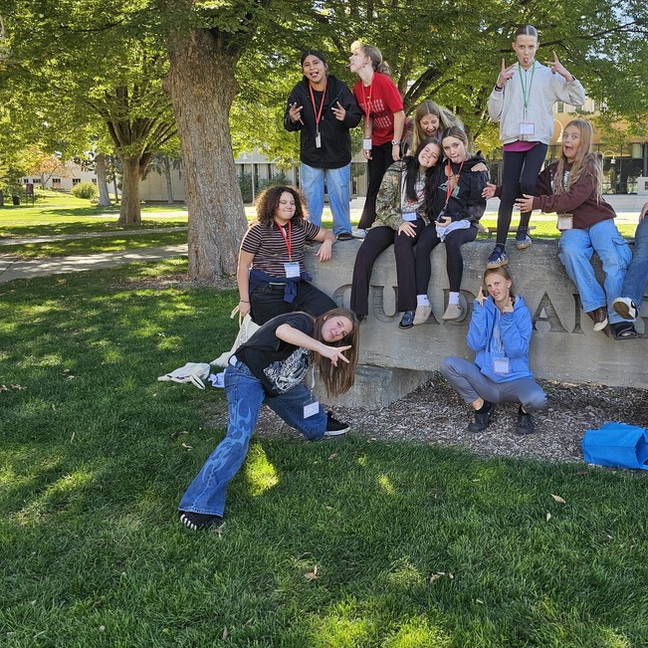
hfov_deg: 49.9
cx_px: 449
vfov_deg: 50.9
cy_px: 268
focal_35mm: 32
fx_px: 678
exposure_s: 1/180
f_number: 1.7
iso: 20
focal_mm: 6.3
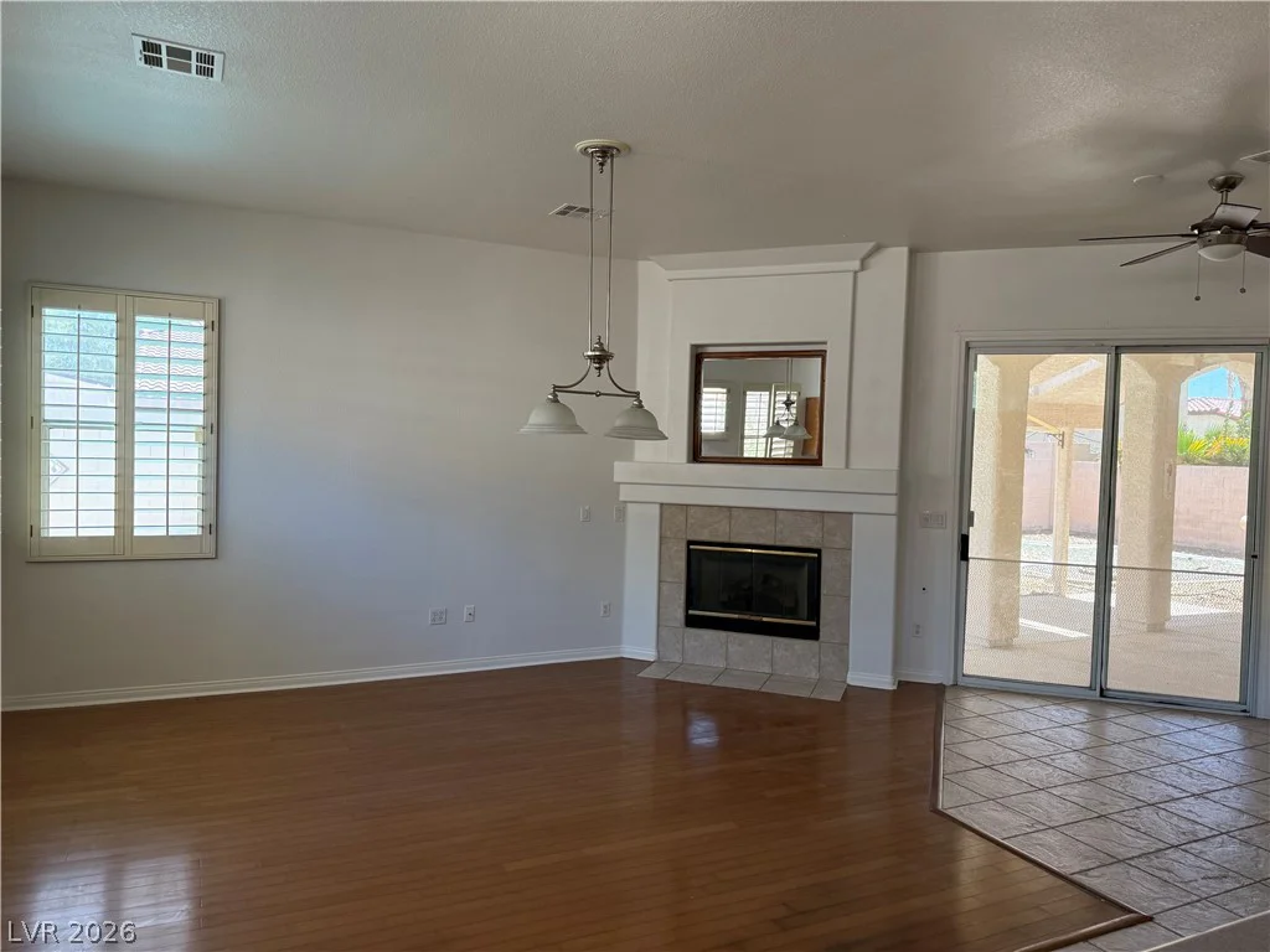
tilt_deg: -1.7
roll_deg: -1.9
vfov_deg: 56.8
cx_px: 635
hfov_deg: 71.6
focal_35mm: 24
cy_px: 476
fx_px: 881
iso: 160
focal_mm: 6.76
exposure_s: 1/149
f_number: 1.78
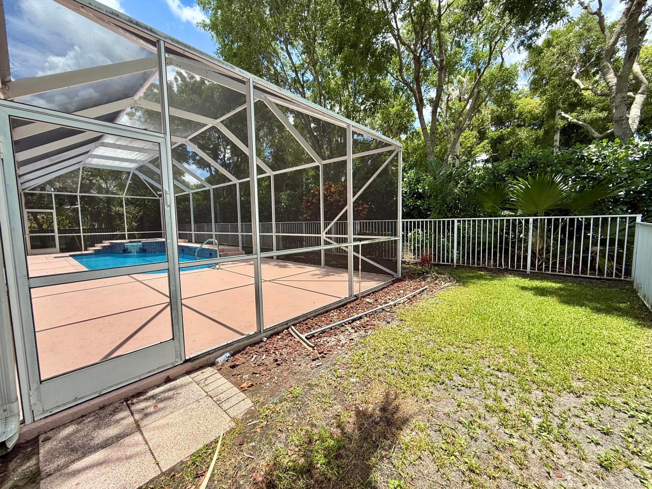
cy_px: 244
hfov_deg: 102.1
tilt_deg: -9.4
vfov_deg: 85.7
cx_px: 326
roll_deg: +0.3
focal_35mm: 14
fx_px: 264
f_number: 2.2
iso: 50
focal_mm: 2.22
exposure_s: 1/1001
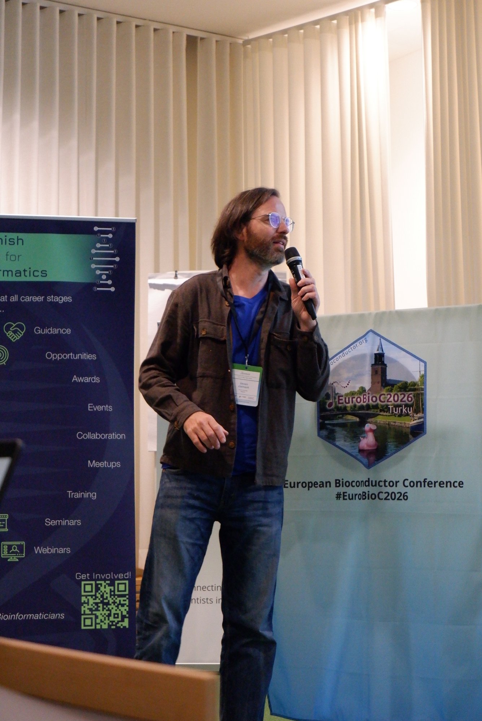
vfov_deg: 30.5
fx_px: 1324
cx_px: 241
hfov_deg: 20.6
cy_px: 360
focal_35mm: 66
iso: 6400
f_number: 5.6
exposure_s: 1/125
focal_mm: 44.5
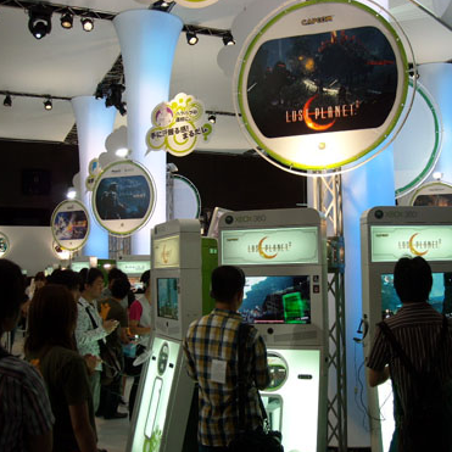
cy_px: 227
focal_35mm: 42
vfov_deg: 40.0
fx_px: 620
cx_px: 281
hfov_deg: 39.8
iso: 64
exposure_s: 1/30
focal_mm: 5.7
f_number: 2.8
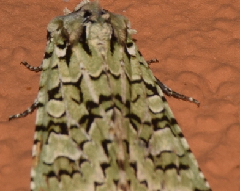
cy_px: 101
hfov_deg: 4.0
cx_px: 77
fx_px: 3428
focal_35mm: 483
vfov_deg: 3.2
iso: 100
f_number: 13
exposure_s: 1/160
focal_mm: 140
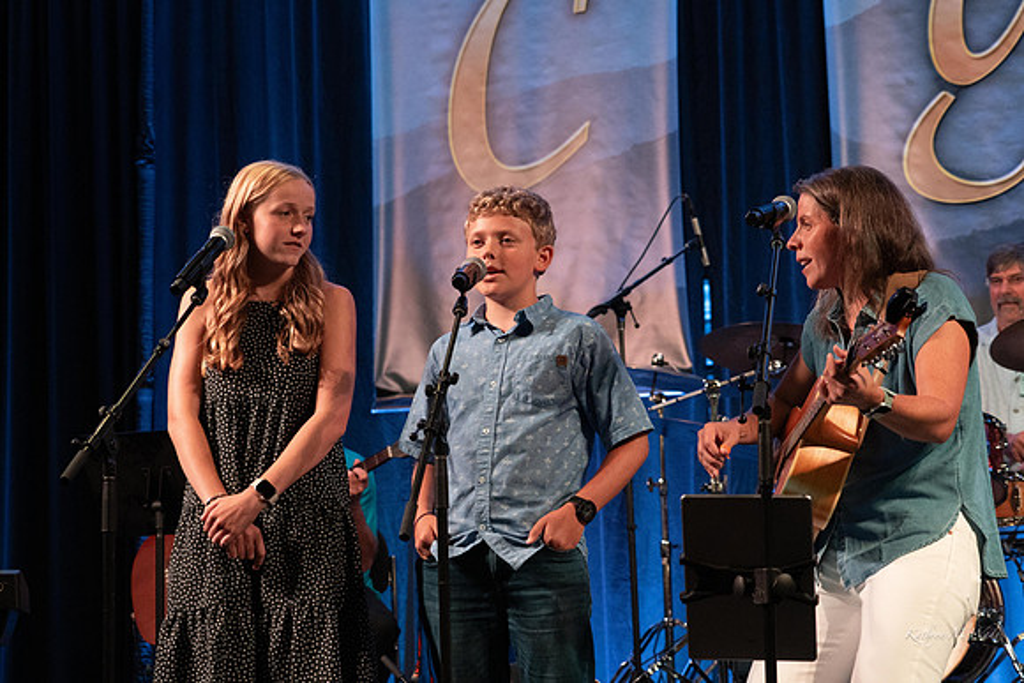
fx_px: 2475
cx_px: 512
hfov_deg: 23.4
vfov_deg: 15.7
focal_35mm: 87
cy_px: 342
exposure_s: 1/250
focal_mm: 87
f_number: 5.6
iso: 6400
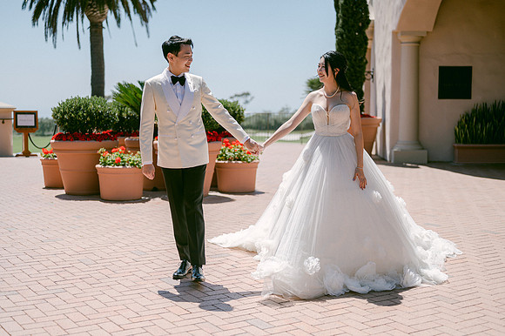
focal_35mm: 51
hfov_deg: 38.9
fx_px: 714
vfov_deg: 26.5
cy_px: 168
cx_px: 252
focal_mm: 50
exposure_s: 1/6400
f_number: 1.8
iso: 100
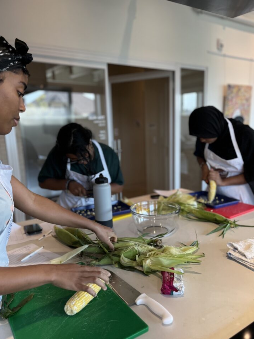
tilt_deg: -11.2
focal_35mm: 28
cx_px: 135
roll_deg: +2.1
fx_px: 274
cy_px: 181
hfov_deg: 49.7
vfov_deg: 63.4
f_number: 1.6
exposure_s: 1/120
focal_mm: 5.1
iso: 64
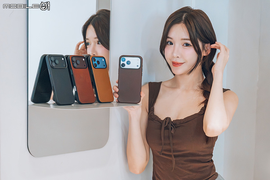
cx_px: 135
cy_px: 90
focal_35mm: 82
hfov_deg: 24.6
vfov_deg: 16.6
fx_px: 619
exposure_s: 1/100
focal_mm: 55
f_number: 7.1
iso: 6400
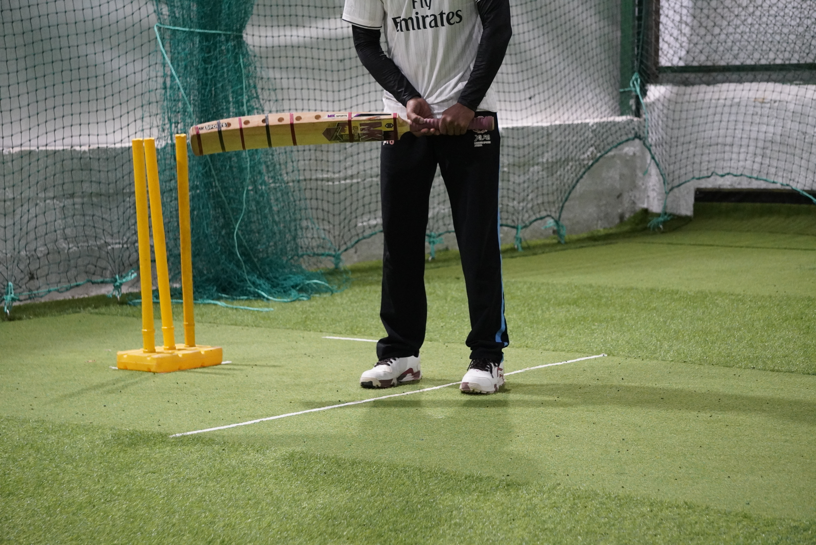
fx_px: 2177
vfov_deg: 14.3
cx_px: 408
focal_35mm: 96
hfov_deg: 21.2
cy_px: 272
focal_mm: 64
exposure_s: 1/200
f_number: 4.5
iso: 4000
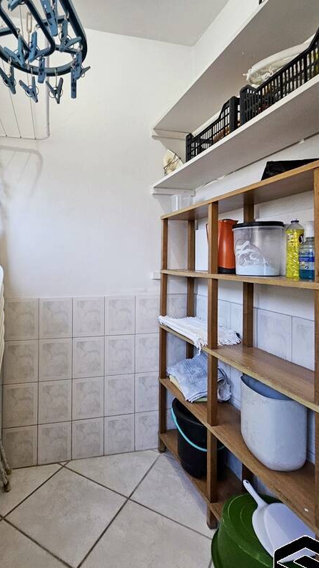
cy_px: 256
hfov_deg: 56.7
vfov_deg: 89.3
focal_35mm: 19
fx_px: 286
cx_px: 98
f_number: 2.2
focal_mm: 1.7
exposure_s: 1/60
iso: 100
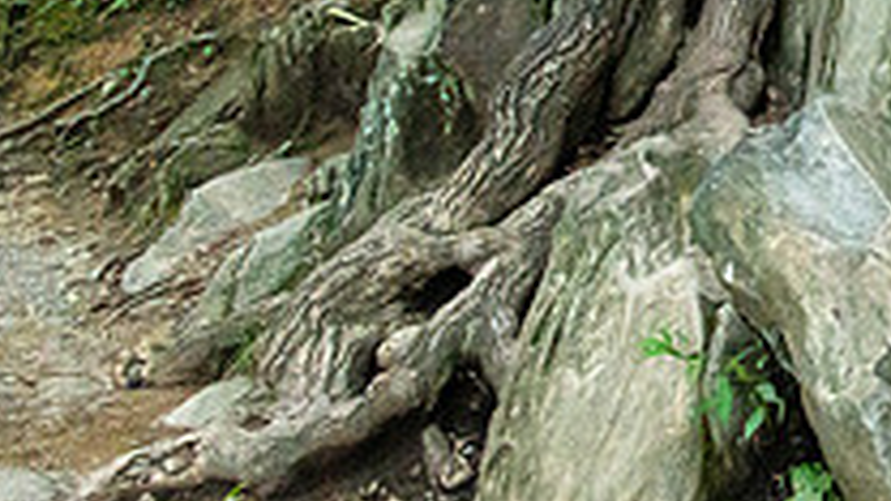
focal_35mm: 82
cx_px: 1187
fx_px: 1937
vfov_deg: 14.6
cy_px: 36
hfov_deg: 22.8
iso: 6400
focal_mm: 28
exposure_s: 1/125
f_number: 5.6
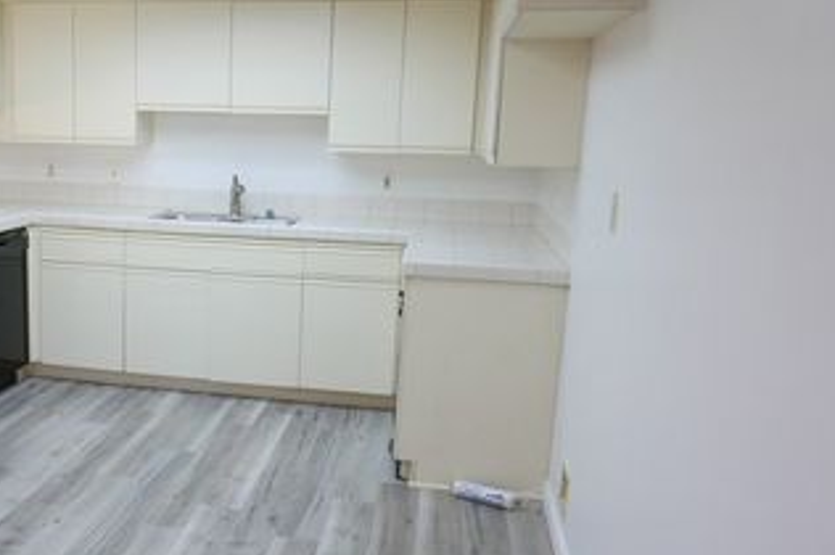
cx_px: 217
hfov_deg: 48.9
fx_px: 880
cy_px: 308
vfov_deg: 34.9
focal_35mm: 38
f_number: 1.7
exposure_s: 1/100
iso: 200
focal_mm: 10.9
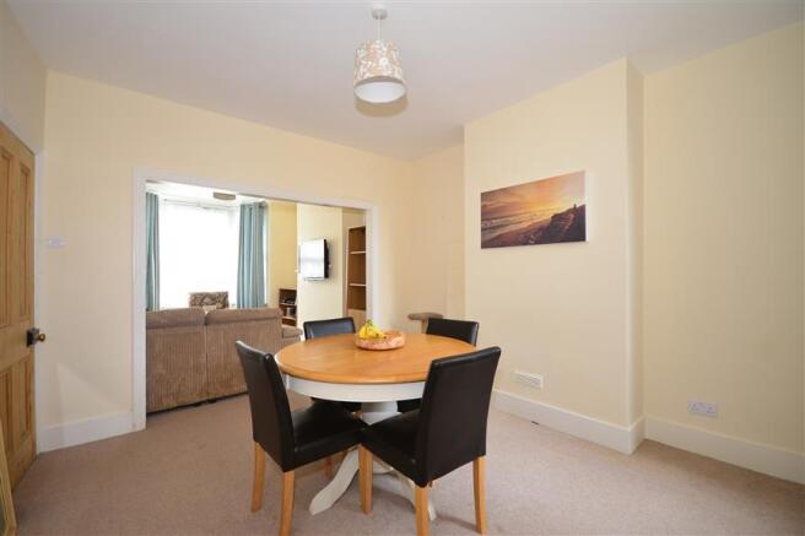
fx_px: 335
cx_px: 402
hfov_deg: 100.4
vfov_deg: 77.3
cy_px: 268
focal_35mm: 15
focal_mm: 10
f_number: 5
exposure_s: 1/20
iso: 200
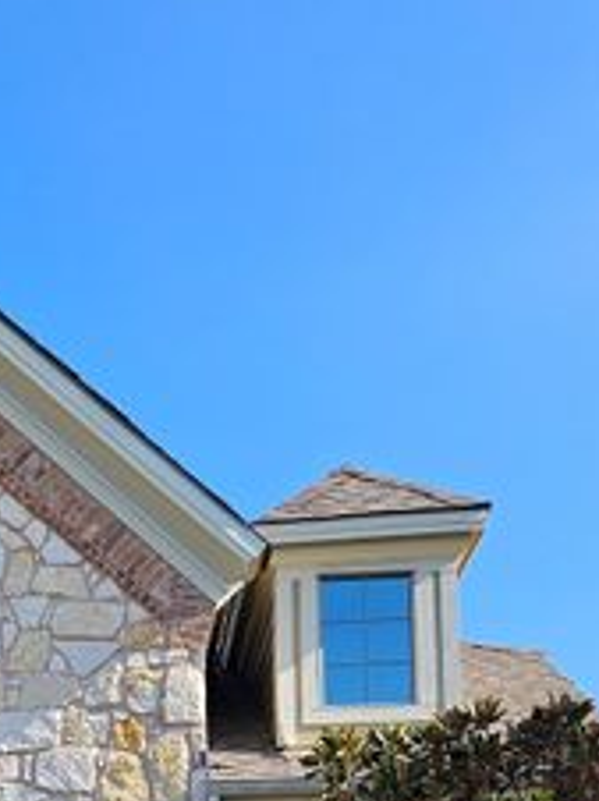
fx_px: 1572
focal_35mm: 68
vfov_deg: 25.2
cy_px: 1008
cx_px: -191
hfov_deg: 19.8
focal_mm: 5.4
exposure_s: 1/914
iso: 25
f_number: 1.8
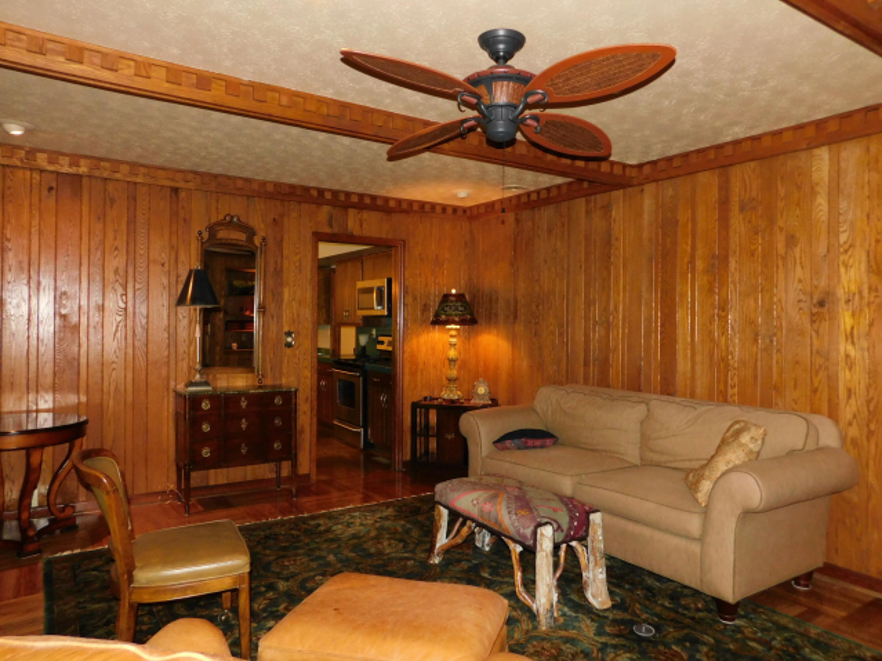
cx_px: 458
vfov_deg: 56.8
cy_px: 326
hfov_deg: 71.6
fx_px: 611
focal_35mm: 24
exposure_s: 1/30
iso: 320
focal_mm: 4
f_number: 3
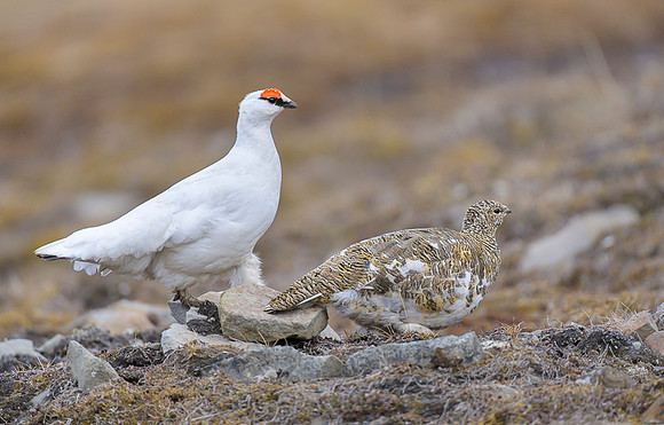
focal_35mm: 650
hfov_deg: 3.2
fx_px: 11842
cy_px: 195
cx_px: 320
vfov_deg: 2.1
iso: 800
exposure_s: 1/1600
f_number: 5.6
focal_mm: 560
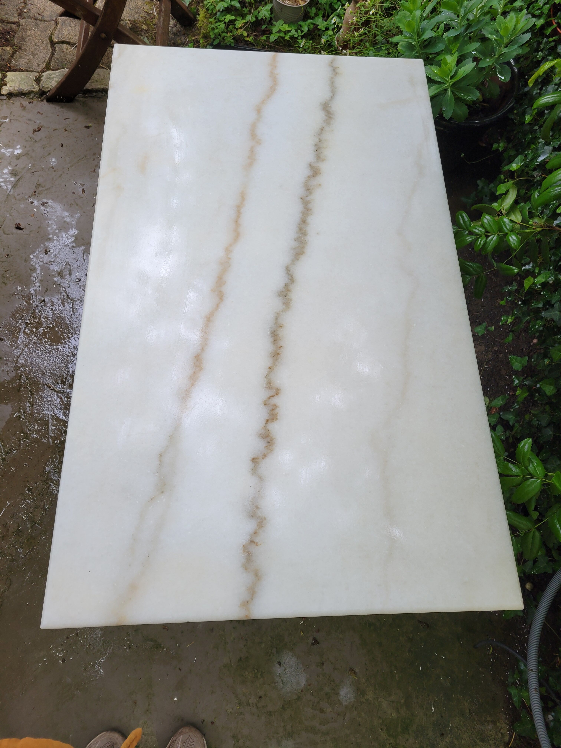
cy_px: 374
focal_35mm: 26
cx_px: 280
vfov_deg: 67.3
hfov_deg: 53.1
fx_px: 562
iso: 64
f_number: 1.8
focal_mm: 5.4
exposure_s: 1/120
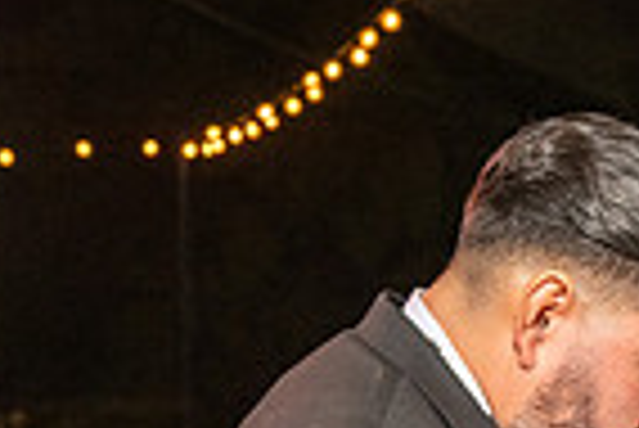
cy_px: 1007
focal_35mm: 185
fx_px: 3287
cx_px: 909
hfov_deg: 10.8
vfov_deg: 7.0
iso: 800
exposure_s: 1/200
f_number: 5
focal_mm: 36
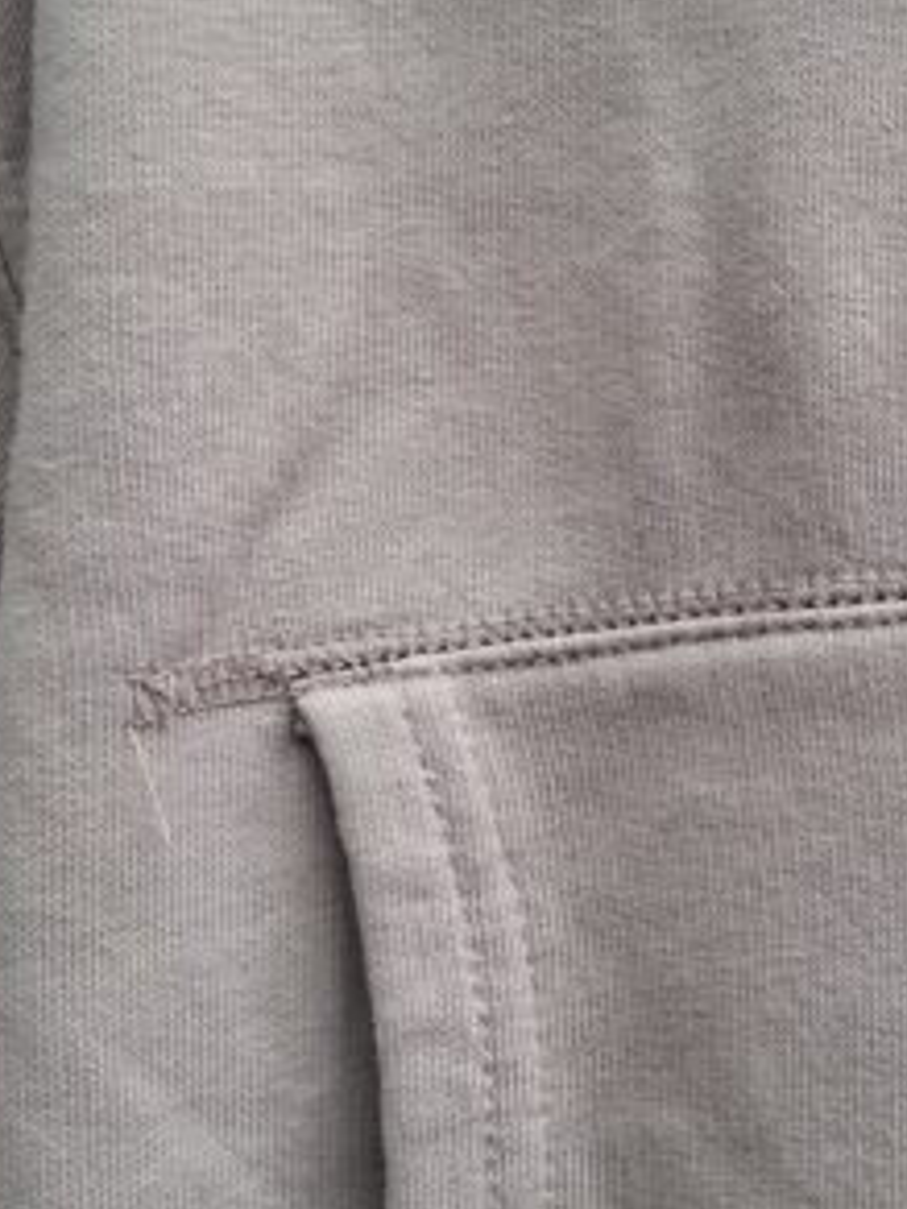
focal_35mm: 63
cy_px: 526
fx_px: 2201
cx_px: 650
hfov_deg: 23.1
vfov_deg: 30.7
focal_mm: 5.54
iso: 50
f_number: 1.8
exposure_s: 1/60
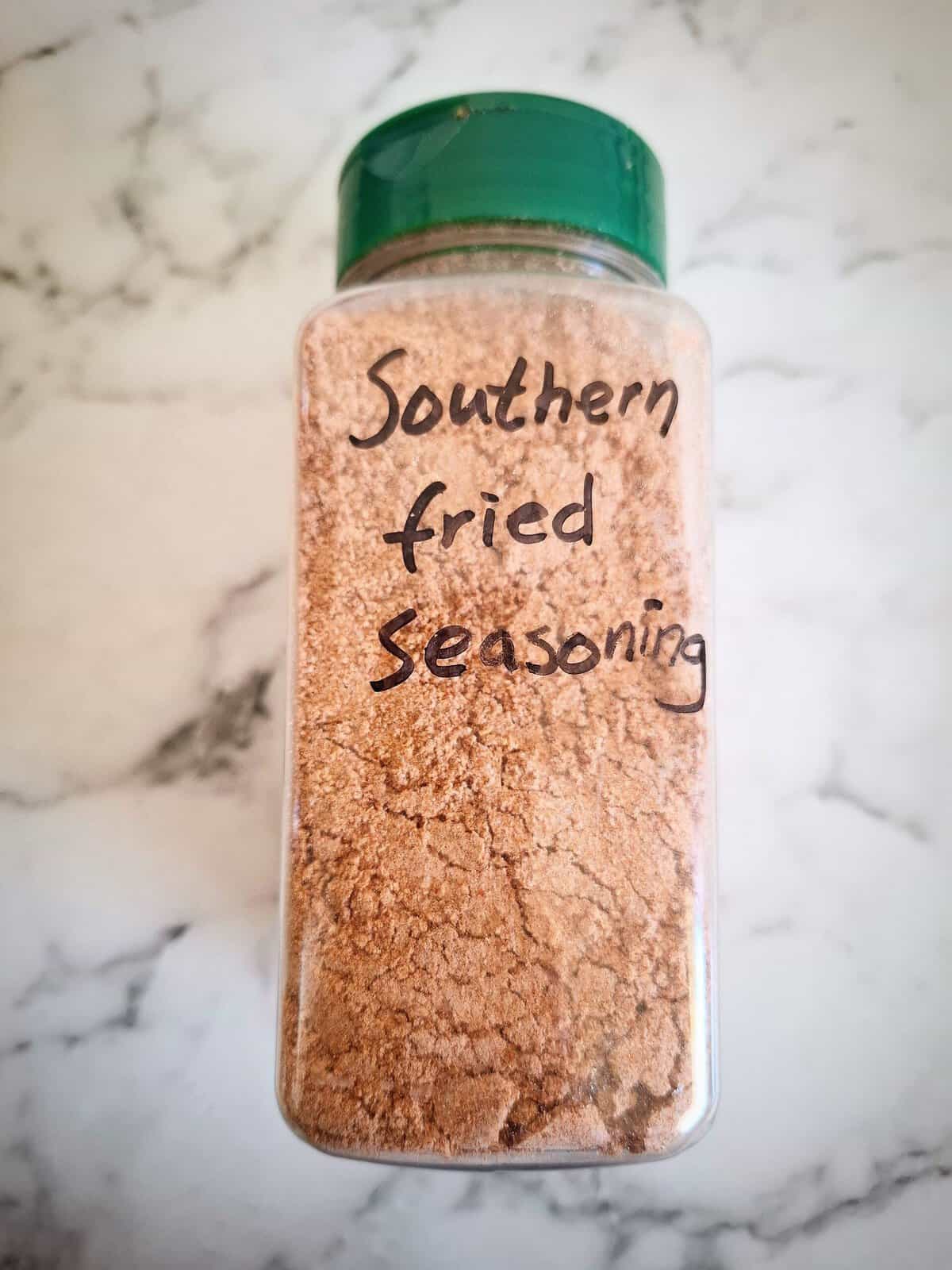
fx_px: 843
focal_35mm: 23
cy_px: 635
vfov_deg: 73.9
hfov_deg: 58.9
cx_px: 476
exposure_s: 1/50
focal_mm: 5.54
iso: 200
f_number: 1.8
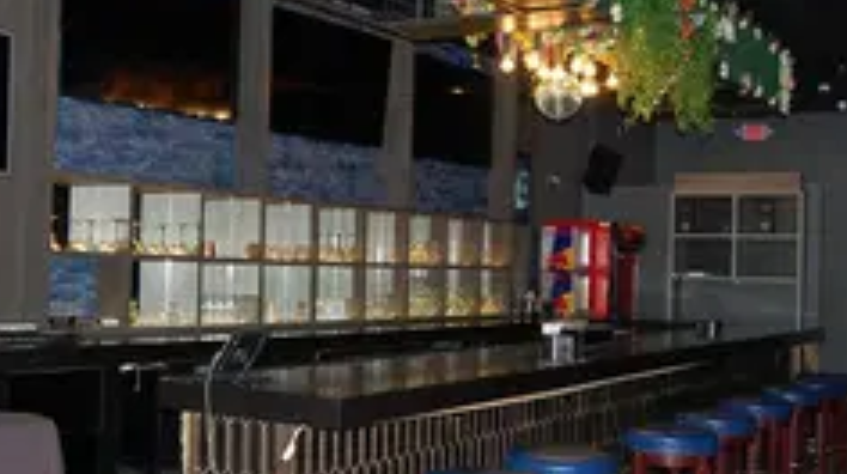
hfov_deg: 42.8
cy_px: 259
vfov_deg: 24.8
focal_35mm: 48
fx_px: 1077
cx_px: 359
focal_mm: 18
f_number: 3.5
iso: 400
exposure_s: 1/60
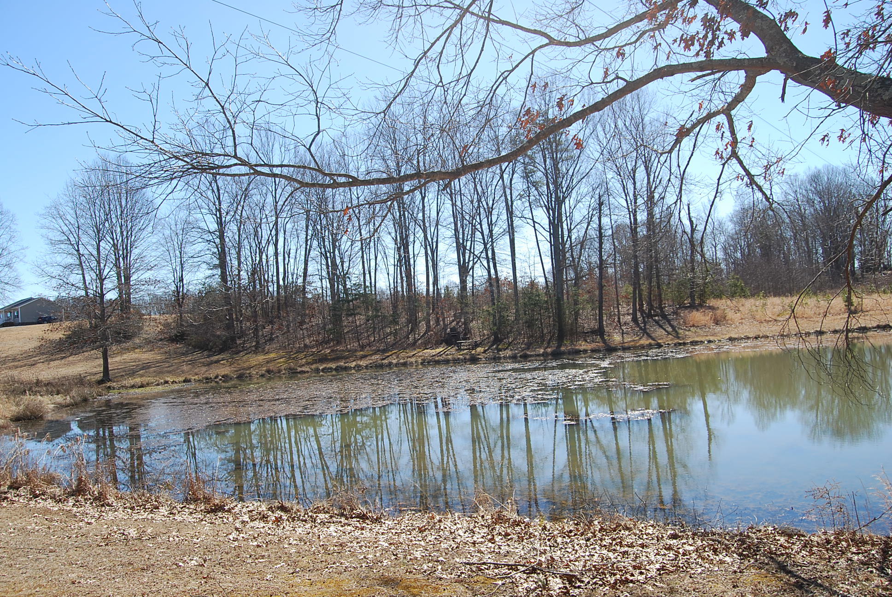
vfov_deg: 48.0
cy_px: 298
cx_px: 446
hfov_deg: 67.3
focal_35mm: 27
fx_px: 670
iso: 100
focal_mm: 18
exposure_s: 1/200
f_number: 7.1
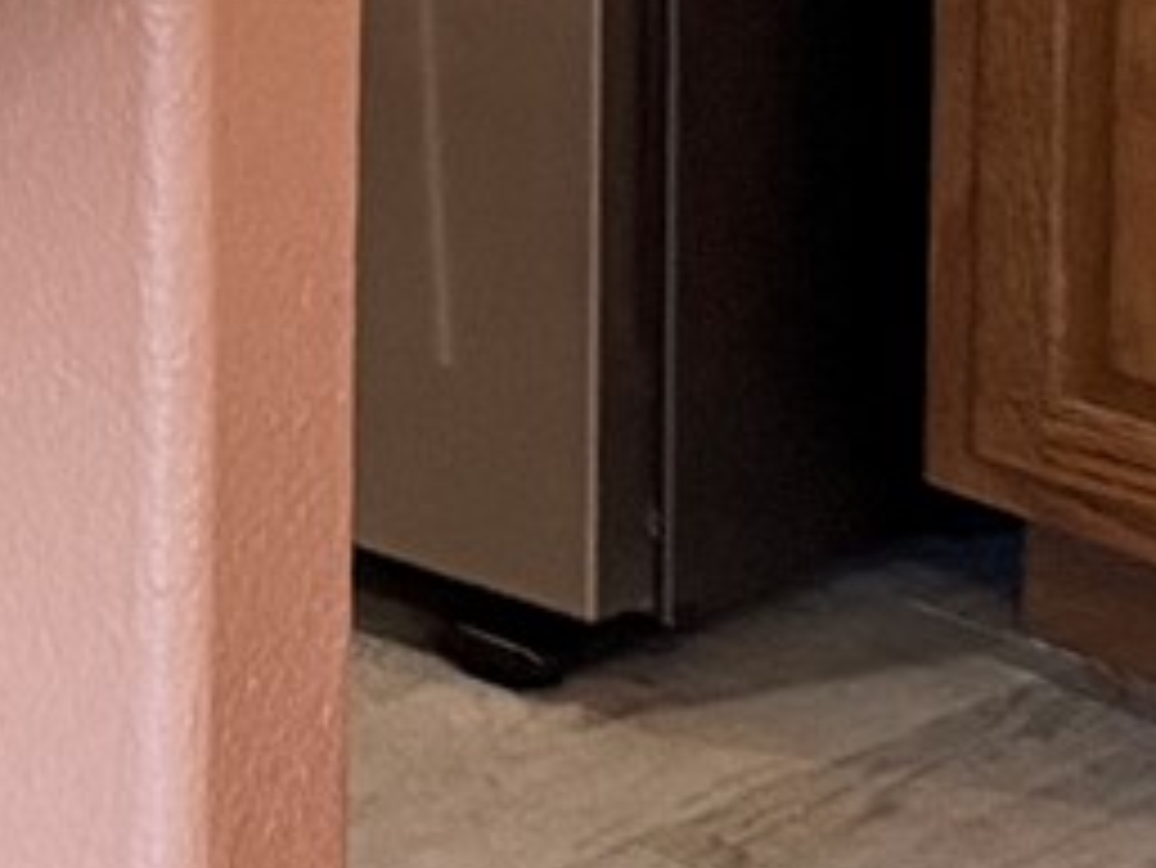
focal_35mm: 191
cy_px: -2195
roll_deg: +0.2
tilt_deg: +0.1
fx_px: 6381
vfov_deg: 6.7
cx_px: -3072
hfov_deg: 7.8
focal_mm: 6.76
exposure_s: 1/60
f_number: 1.78
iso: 500
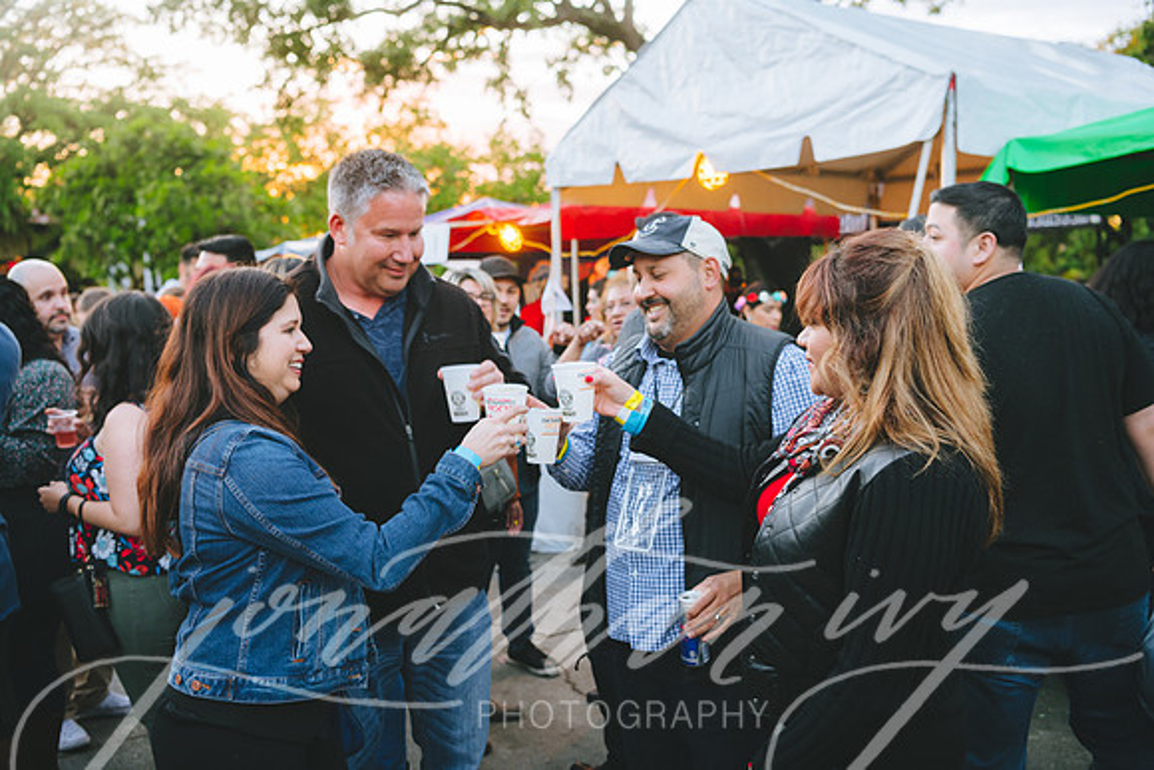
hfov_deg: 55.8
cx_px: 577
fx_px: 1090
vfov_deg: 38.9
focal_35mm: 34
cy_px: 385
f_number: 3.5
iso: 220
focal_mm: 34
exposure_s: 1/100
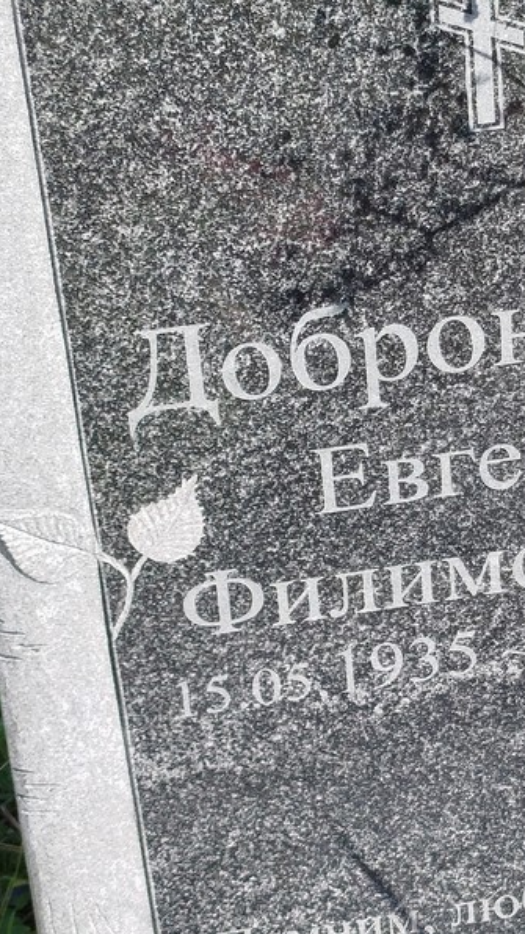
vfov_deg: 52.8
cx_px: 523
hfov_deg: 29.2
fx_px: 941
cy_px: 469
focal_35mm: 38
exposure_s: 1/304
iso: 50
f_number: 1.7
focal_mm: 5.31
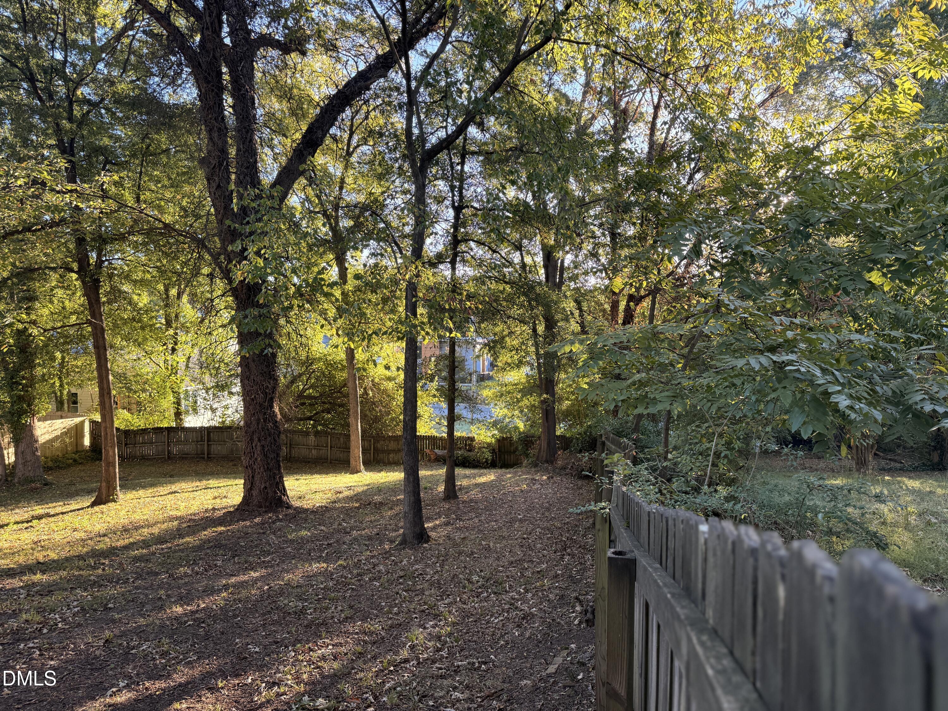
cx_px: 474
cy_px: 356
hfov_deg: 71.6
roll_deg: -0.3
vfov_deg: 56.8
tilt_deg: -2.5
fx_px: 657
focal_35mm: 24
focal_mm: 6.76
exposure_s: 1/228
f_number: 1.78
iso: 125
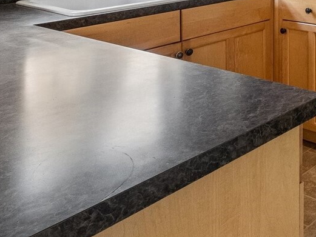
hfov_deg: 30.2
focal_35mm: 47
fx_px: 429
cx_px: 430
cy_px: -68
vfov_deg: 26.4
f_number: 9
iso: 1250
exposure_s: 1/30
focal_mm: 10
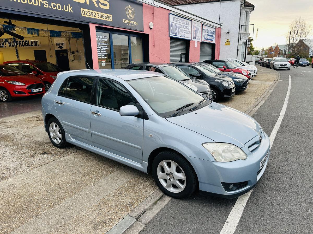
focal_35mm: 24
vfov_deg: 56.8
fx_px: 217
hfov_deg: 71.6
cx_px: 156
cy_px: 117
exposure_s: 1/100
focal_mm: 6.86
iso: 64
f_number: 1.78
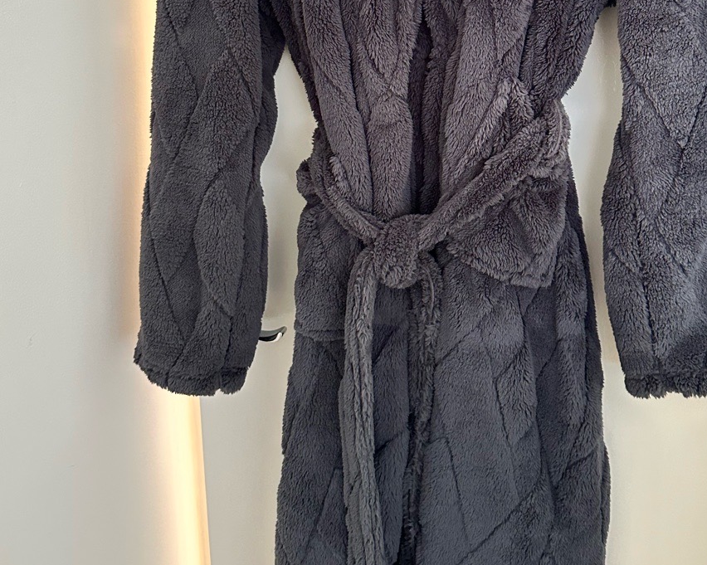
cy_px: 73
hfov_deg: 41.9
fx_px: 920
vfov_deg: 32.7
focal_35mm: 44
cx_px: 418
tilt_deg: -14.4
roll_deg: -0.4
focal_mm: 6.86
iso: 500
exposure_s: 1/60
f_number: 1.78
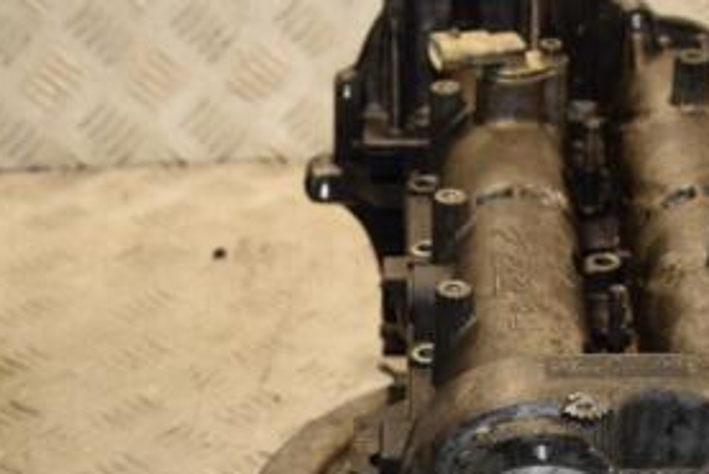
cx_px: 507
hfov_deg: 15.7
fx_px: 2562
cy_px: 430
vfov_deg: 10.5
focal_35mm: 130
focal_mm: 40
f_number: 5
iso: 800
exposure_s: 1/200
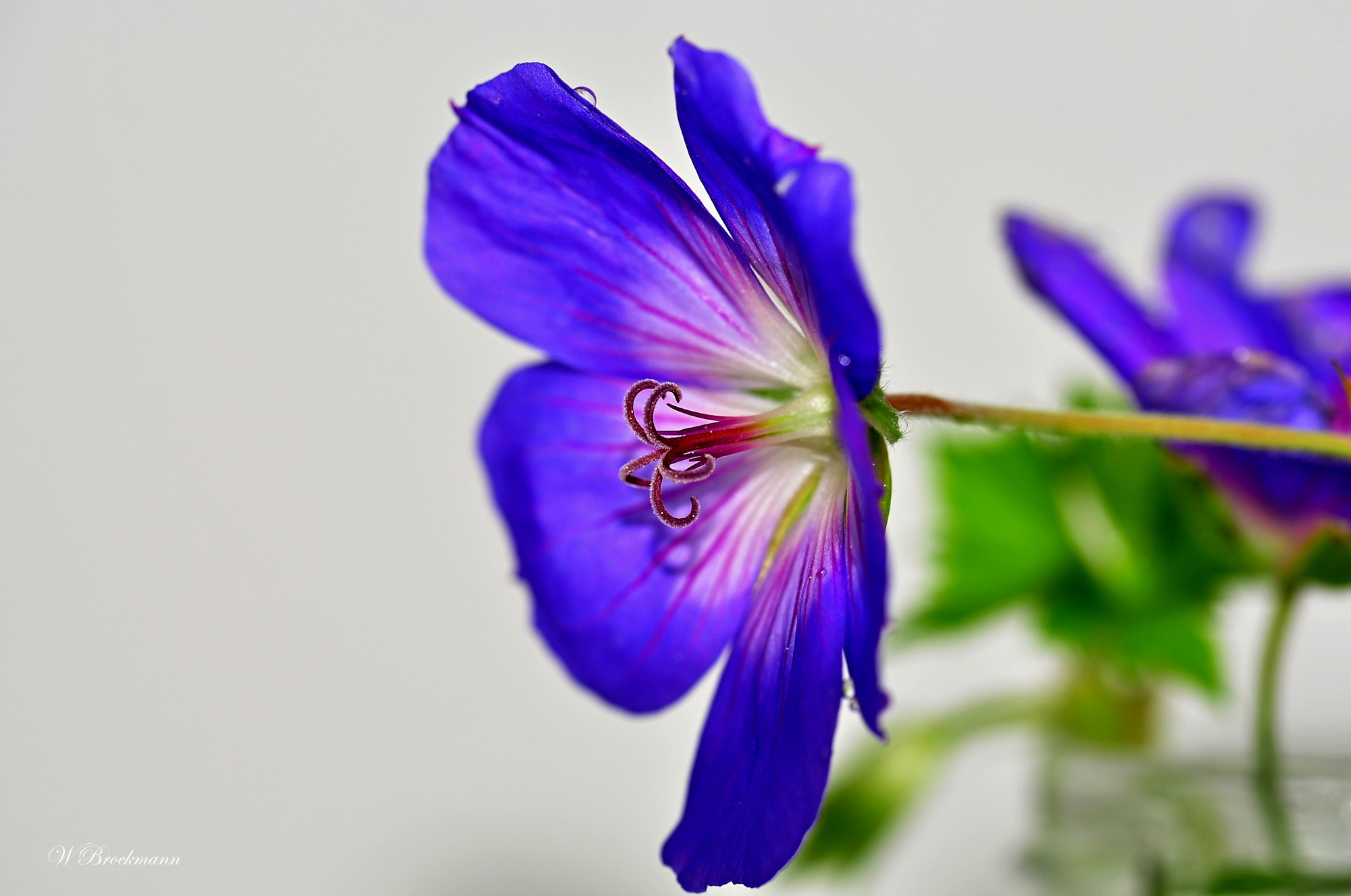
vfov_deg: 15.1
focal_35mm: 90
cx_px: 676
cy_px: 448
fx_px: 3373
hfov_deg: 22.6
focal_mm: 60
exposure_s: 1/160
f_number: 8
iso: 200
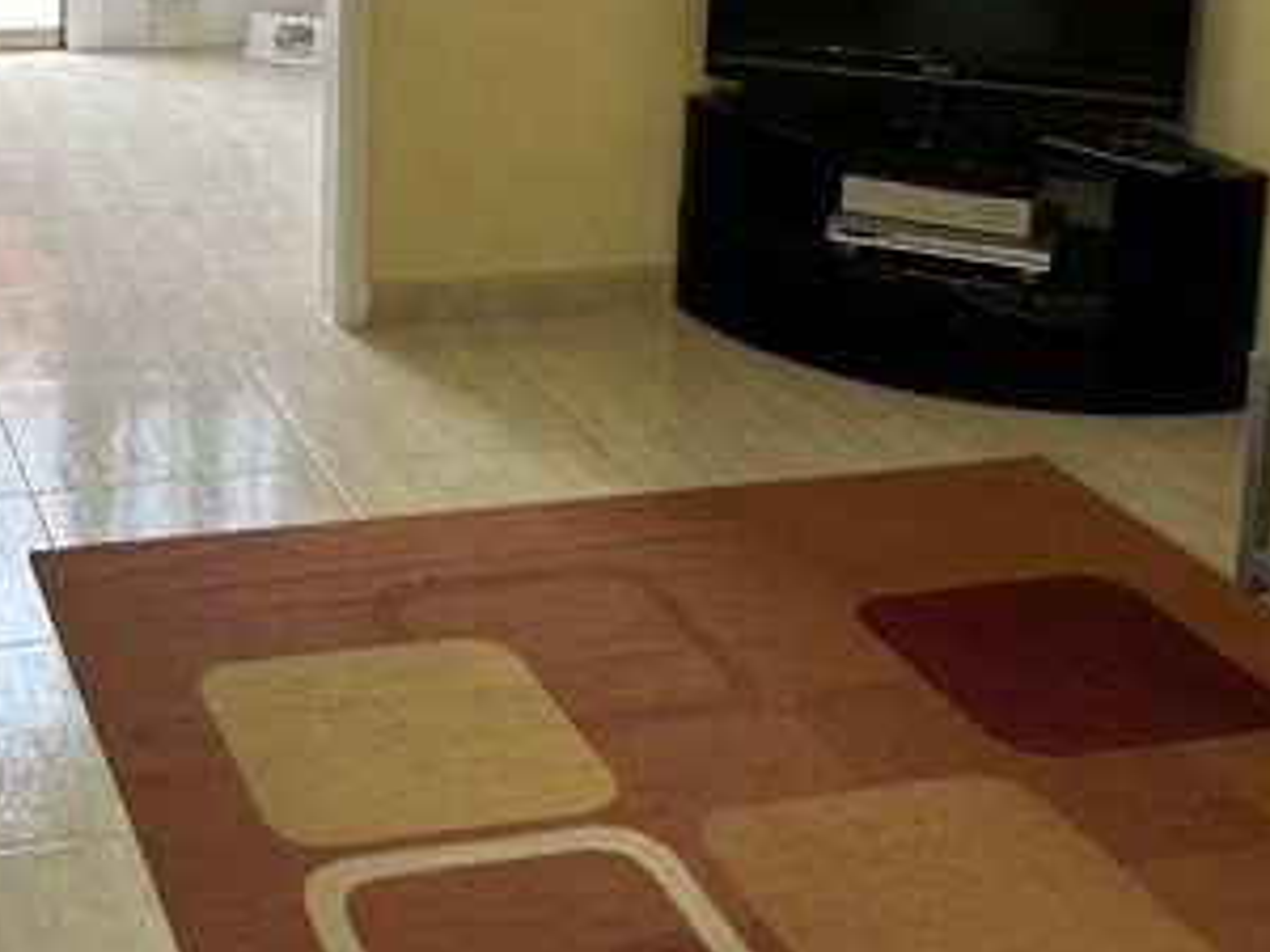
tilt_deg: -9.4
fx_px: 2238
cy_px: -89
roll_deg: -0.7
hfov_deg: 30.7
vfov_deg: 22.7
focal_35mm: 61
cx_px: 205
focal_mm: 5.7
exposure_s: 1/50
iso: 100
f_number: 1.5
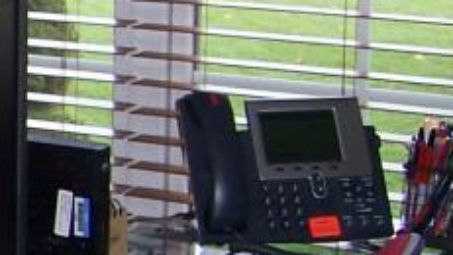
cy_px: 18
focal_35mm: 174
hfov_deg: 11.0
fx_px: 2090
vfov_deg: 7.0
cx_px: -531
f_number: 3
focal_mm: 6
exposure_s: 1/60
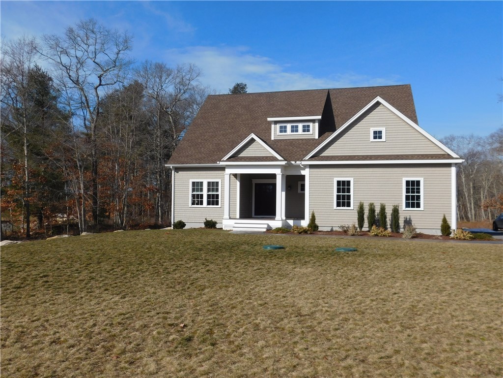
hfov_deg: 60.0
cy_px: 189
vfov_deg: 46.8
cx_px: 252
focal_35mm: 30
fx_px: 436
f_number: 6.4
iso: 125
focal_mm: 5.3
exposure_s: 1/640
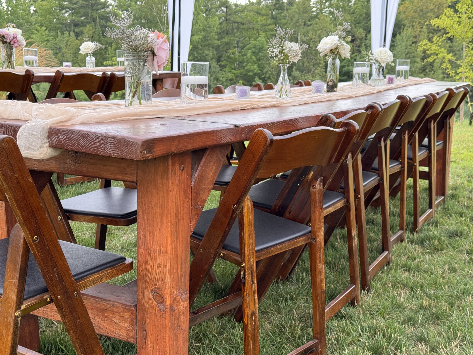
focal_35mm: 48
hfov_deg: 39.7
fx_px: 656
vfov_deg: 30.3
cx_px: 236
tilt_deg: -9.6
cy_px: 178
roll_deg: +1.2
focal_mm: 6.76
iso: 80
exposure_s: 1/120
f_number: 1.78
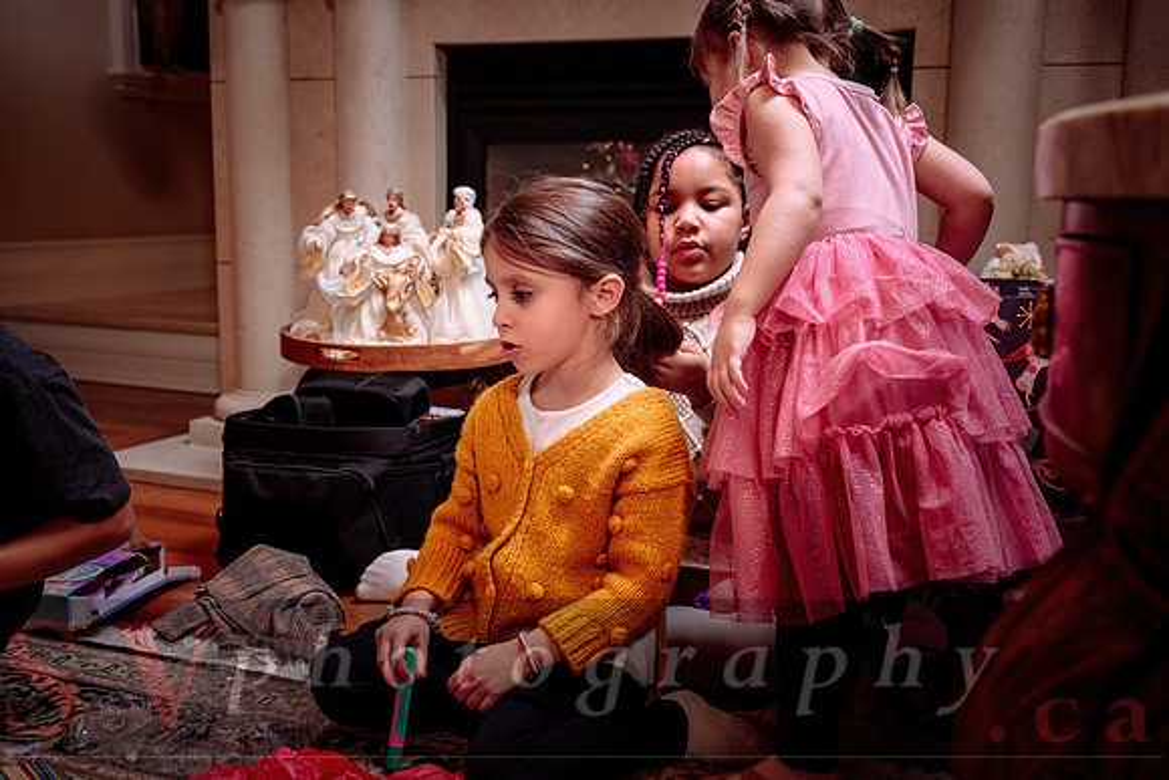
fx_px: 1267
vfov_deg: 34.2
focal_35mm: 39
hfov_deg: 49.5
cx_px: 584
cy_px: 390
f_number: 5
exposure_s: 1/60
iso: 200
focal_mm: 39
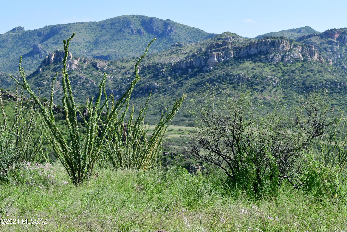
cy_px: 116
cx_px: 174
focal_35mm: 82
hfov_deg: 24.8
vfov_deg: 16.7
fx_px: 790
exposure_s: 1/800
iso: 800
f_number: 13
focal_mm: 55
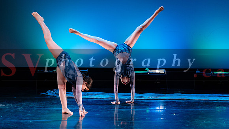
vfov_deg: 6.6
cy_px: 55
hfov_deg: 11.7
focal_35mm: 184
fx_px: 1117
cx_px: 114
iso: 1250
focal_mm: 173
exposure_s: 1/500
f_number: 2.8
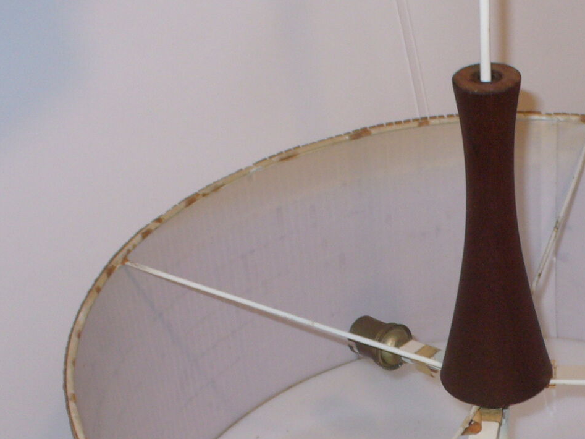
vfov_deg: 18.3
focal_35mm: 80
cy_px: 346
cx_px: 503
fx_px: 1352
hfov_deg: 23.9
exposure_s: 1/8
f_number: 2.8
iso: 100
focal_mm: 6.1
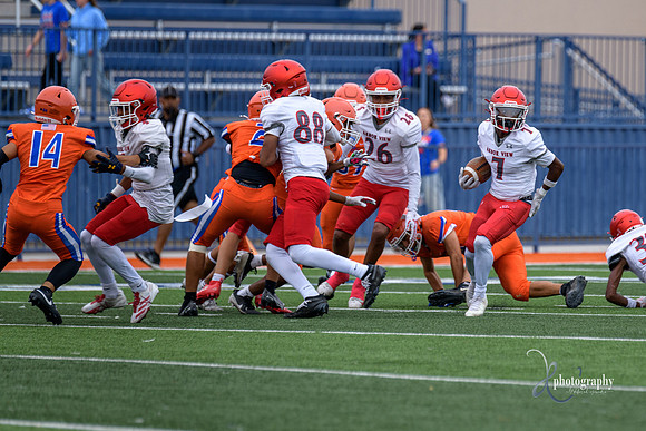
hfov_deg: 5.0
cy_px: 210
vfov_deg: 3.3
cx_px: 443
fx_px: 7386
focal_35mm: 412
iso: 320
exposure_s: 1/1000
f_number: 3.5
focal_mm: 300
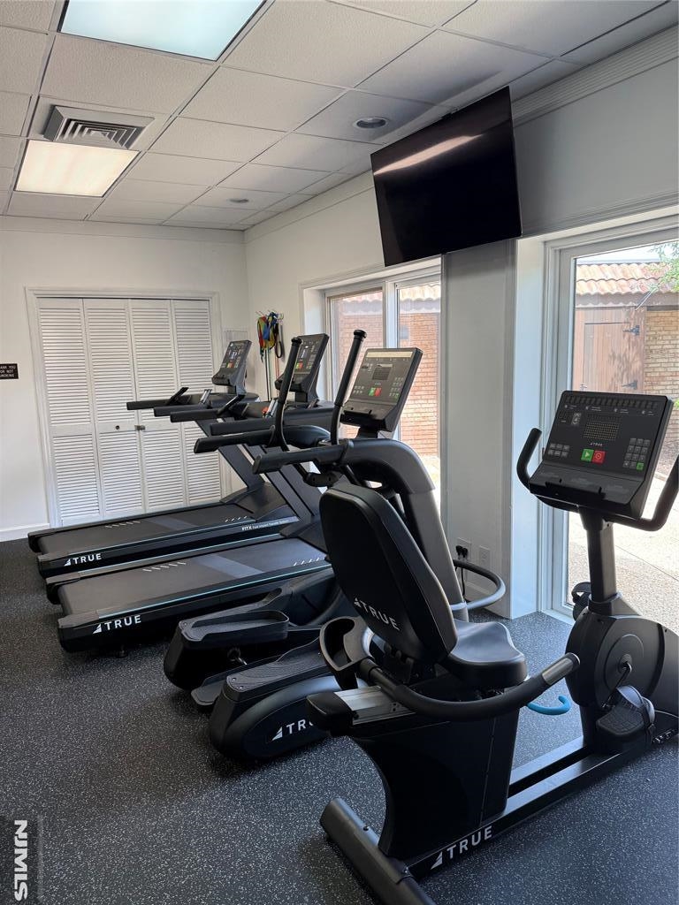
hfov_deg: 56.8
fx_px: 628
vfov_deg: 71.6
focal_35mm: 24
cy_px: 452
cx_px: 340
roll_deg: +1.4
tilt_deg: -9.0
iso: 80
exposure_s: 1/131
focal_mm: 6.76
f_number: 1.78
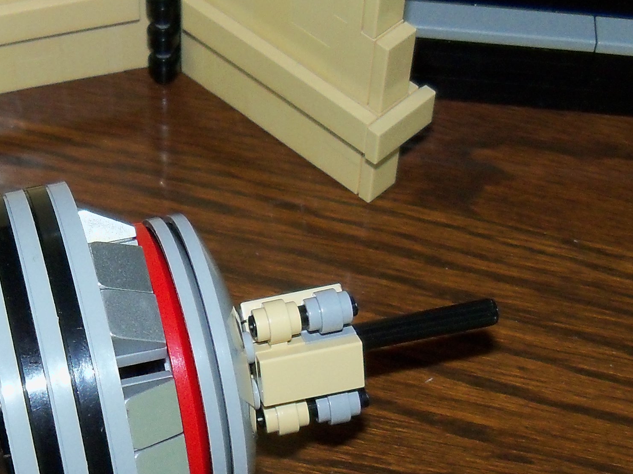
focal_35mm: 86
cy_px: 484
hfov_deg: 22.4
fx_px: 1572
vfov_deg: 16.8
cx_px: 110
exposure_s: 1/30
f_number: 3.5
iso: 200
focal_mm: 6.2
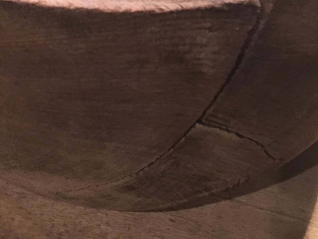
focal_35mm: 88
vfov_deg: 14.8
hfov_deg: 21.7
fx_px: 808
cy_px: -182
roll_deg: +4.0
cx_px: 27
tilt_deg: -28.9
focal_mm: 4.15
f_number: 2.2
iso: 200
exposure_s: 1/17
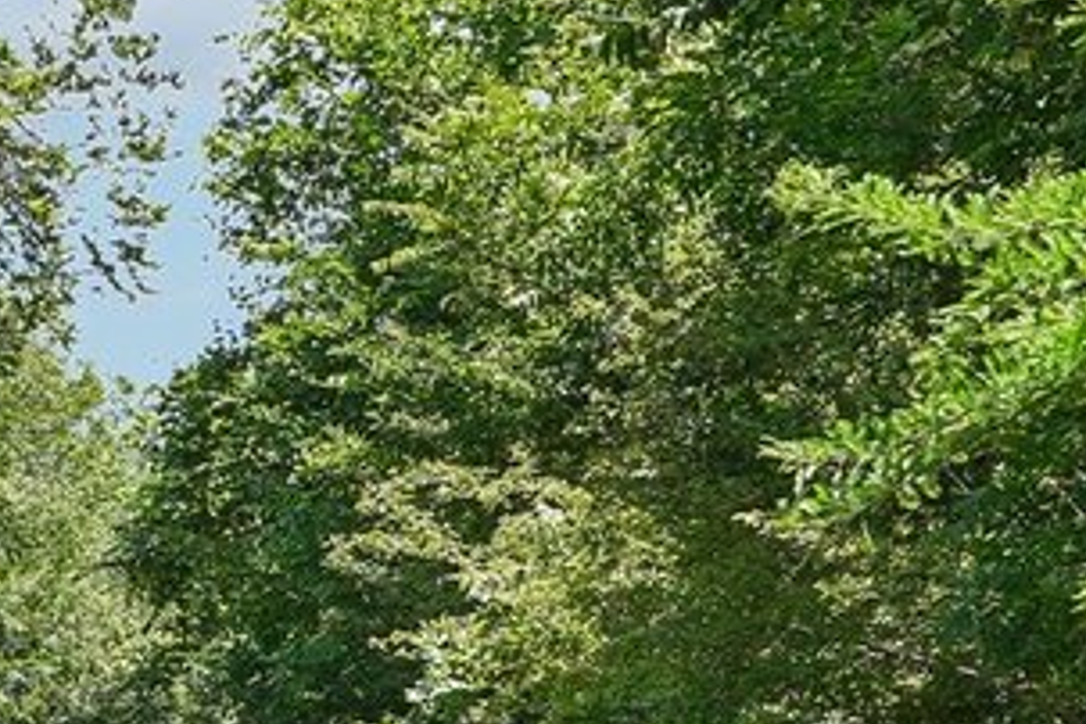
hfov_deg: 10.4
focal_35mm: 187
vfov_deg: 7.3
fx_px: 5641
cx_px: -824
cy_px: 903
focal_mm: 35
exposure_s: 1/80
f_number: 8
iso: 100
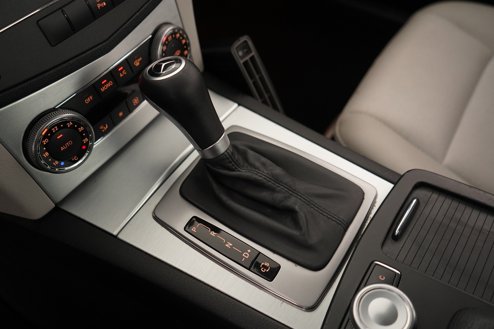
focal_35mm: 28
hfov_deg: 65.5
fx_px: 384
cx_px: 247
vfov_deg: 46.4
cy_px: 164
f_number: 3.5
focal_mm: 28
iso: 2500
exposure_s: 1/40
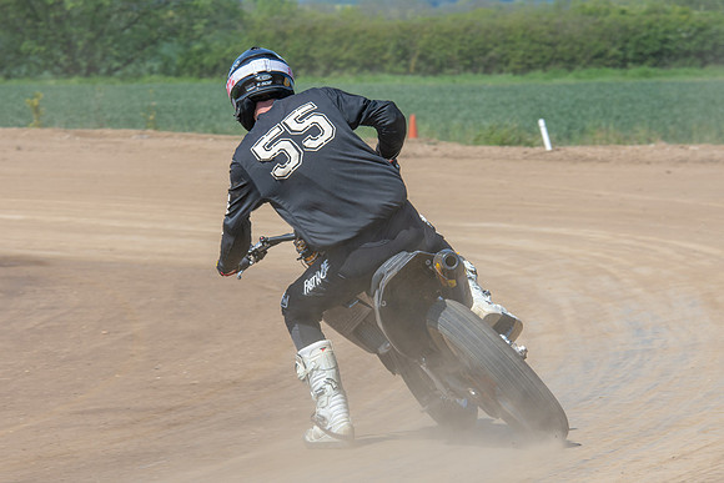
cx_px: 330
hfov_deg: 7.9
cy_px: 279
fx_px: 5226
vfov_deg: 5.3
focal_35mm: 260
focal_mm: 150
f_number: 8
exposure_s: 1/250
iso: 200
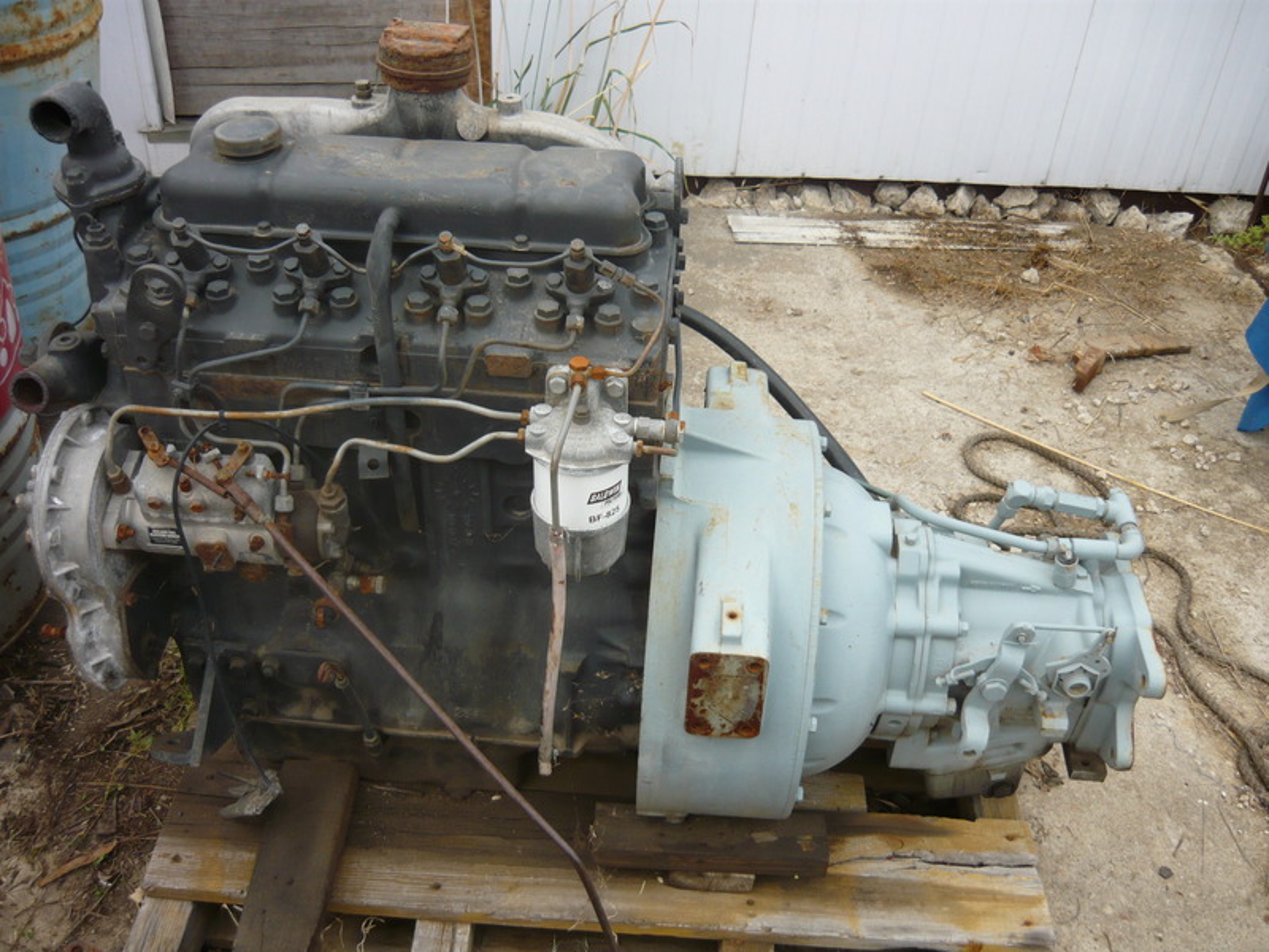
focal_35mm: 33
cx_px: 634
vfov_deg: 42.9
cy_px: 476
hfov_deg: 55.4
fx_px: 1210
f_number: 2.8
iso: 100
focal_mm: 5.5
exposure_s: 1/400
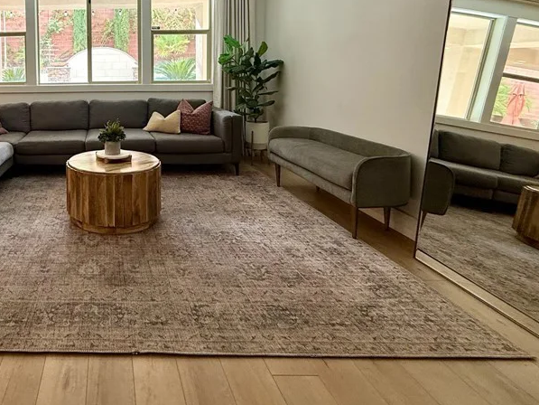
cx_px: 98
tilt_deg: -2.9
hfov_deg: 64.4
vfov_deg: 53.7
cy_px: 91
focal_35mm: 24
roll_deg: -0.1
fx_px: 374
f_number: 2.2
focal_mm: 2.22
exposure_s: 1/120
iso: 160
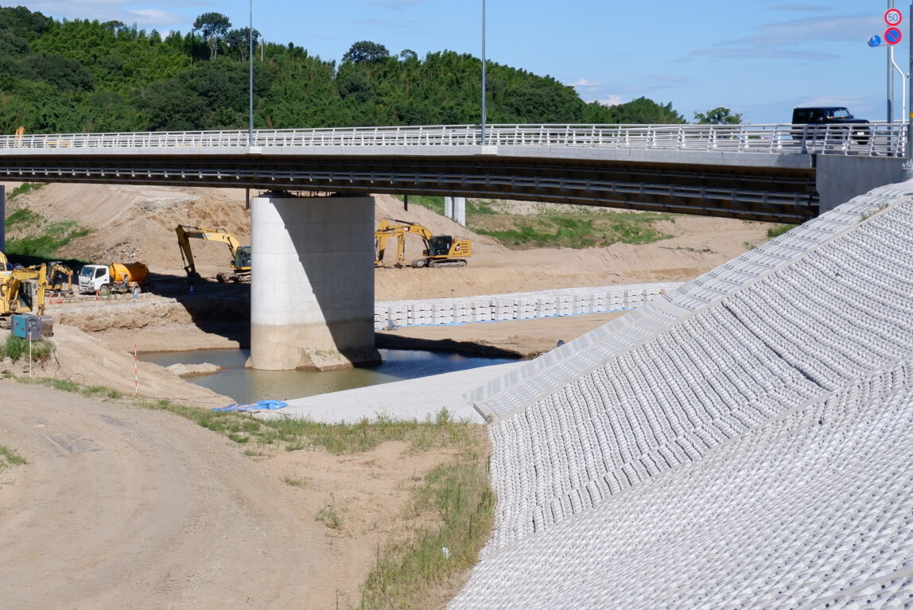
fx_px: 1548
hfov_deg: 31.7
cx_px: 140
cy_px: 177
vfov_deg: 22.2
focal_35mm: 61
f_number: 10
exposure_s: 1/420
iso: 200
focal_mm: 23.5
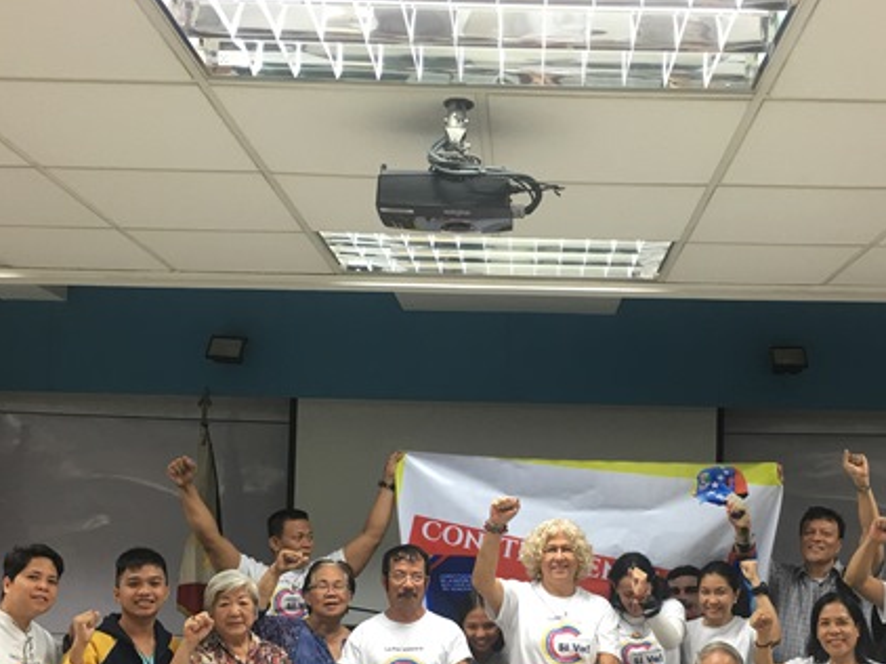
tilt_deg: +3.4
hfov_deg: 42.8
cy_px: 485
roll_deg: -1.9
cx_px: 533
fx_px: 1126
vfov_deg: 32.3
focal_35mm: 44
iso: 25
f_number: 2.2
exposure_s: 1/15
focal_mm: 4.15
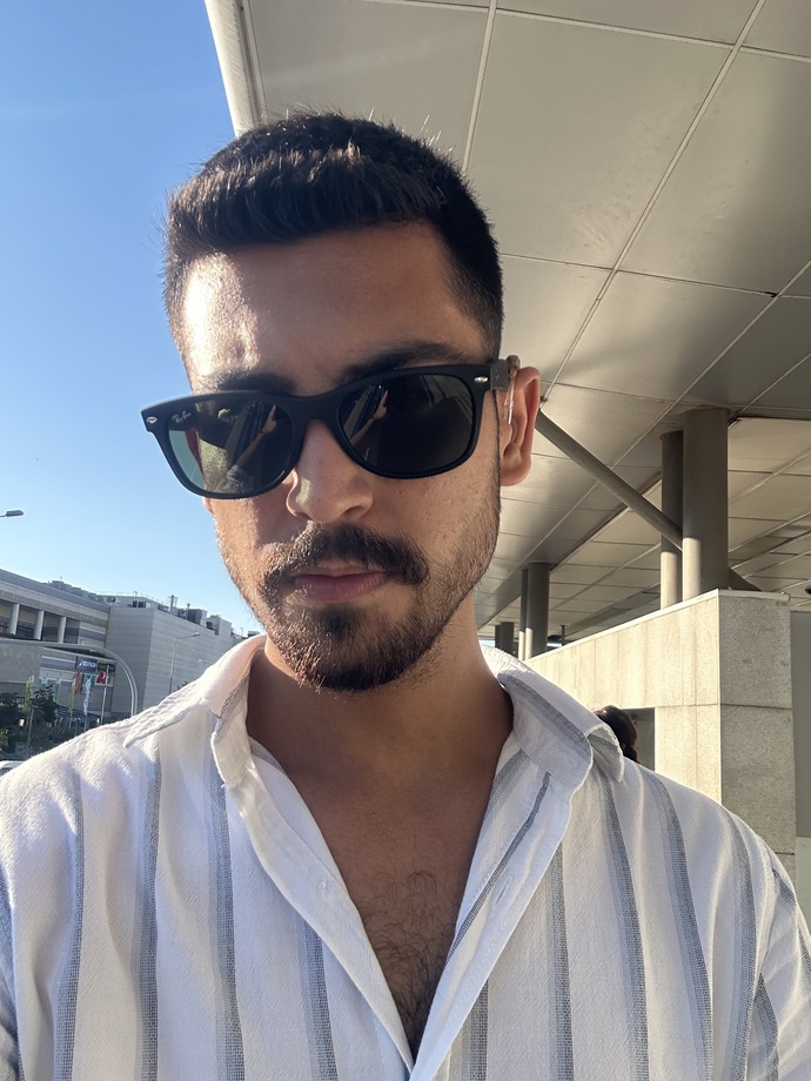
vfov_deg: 60.0
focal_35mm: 30
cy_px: 540
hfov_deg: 46.8
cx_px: 406
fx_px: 937
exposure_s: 1/440
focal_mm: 2.69
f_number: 1.9
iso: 25
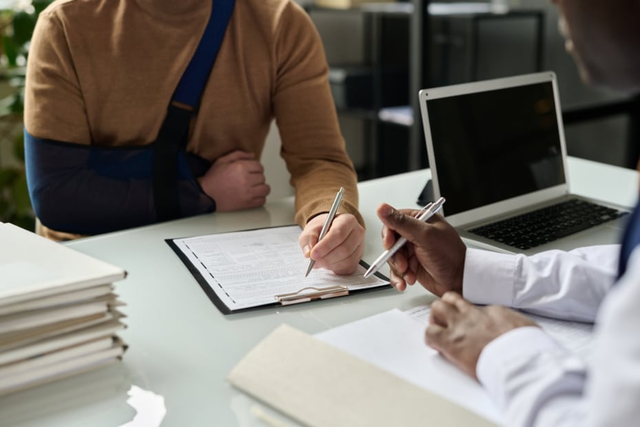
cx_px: 320
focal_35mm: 50
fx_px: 889
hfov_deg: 39.6
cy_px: 214
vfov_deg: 27.0
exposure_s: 1/160
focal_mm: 50
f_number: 2.8
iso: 800
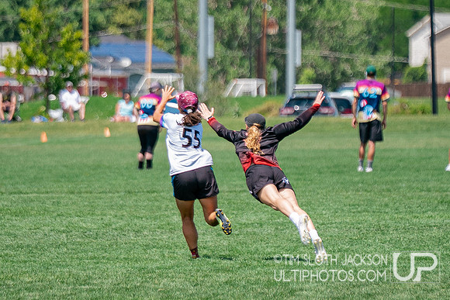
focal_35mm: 611
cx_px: 228
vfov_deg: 2.3
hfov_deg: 3.4
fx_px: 7643
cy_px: 160
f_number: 2.8
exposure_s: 1/3200
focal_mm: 200
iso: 250
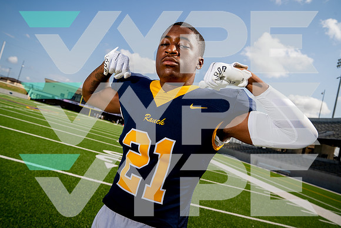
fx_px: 256
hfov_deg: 67.4
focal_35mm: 27
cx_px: 170
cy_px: 114
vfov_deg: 48.0
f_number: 7.1
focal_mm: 27
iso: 100
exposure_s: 1/250
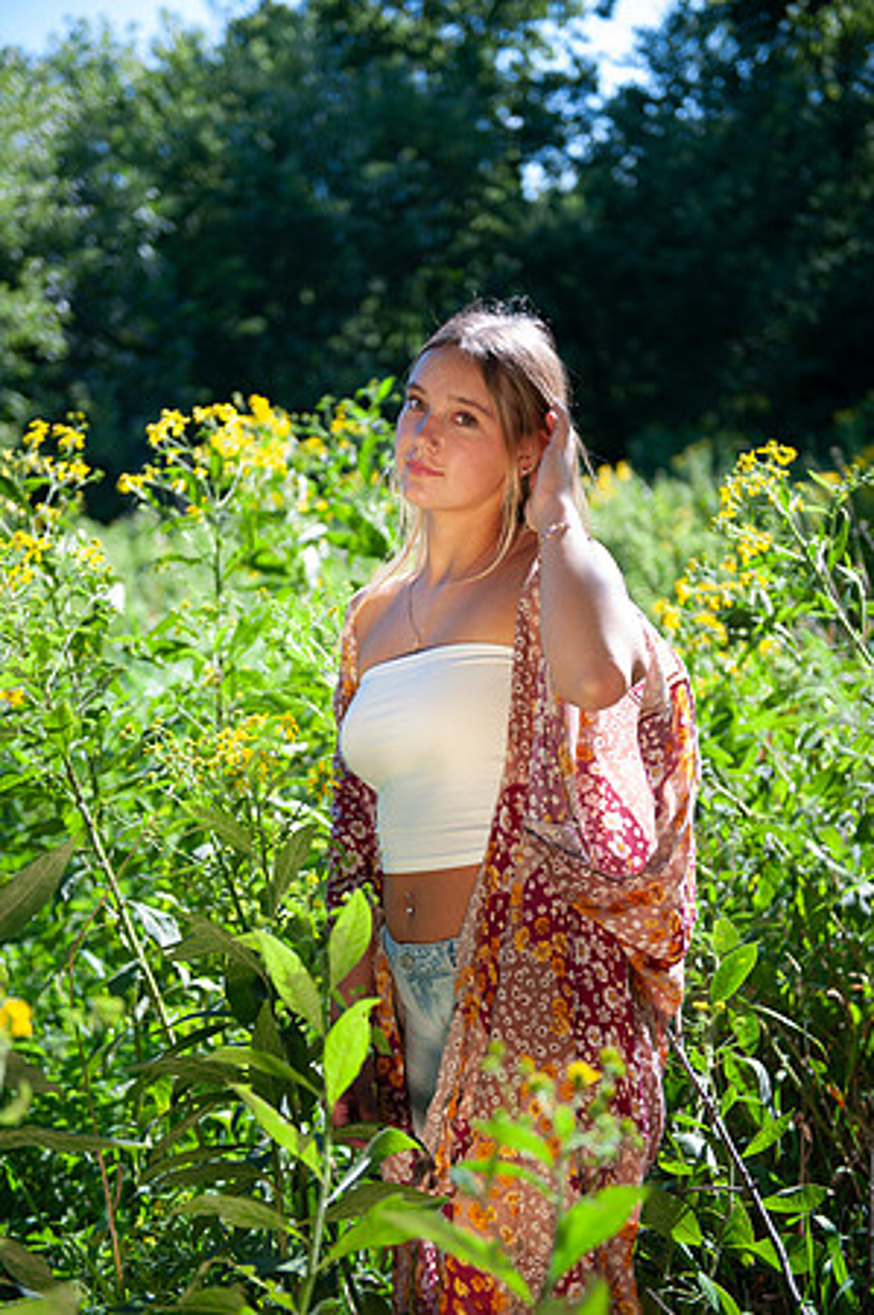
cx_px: 437
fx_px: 1825
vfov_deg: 39.6
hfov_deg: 26.9
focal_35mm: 50
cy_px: 658
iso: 100
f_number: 2.8
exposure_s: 1/640
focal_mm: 50
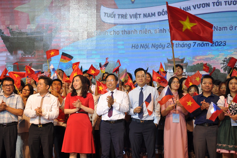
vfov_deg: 16.5
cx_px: 118
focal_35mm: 82
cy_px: 79
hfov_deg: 24.6
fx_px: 542
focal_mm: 55
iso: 250
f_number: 3.5
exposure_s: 1/200
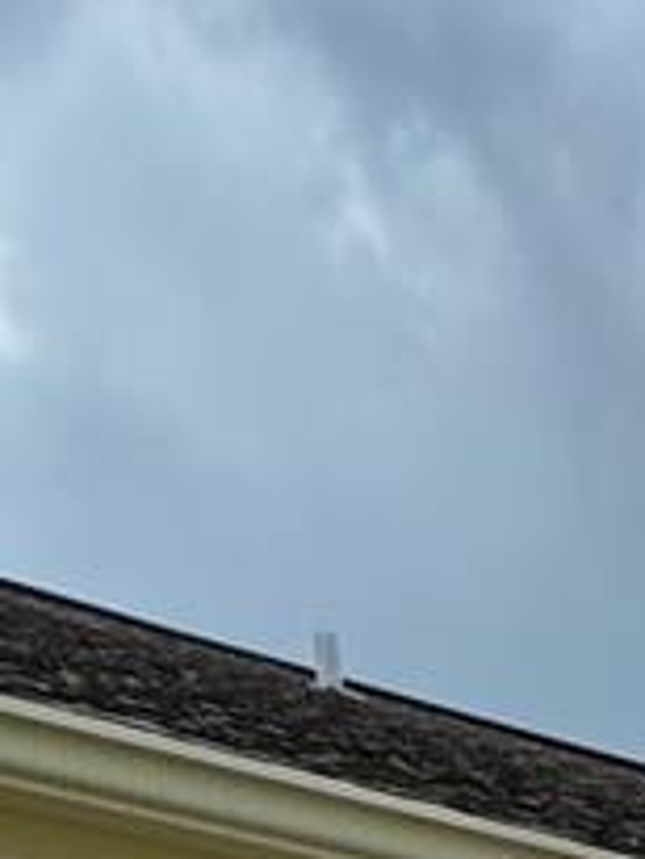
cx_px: 1148
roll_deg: +0.8
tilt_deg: -15.7
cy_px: 2242
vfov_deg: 13.6
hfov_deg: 15.5
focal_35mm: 82
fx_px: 2035
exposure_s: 1/1094
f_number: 2.2
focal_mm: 2.22
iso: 50
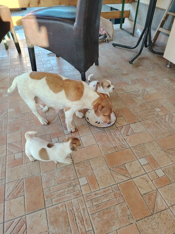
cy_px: 117
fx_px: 162
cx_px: 88
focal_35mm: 24
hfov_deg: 56.8
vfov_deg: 71.6
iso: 1100
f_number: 1.75
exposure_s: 1/100
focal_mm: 5.25
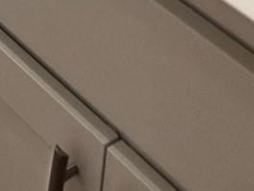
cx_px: -163
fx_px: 1027
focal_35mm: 140
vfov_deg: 8.8
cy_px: -370
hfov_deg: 13.1
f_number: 1.8
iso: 160
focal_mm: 5.4
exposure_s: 1/120
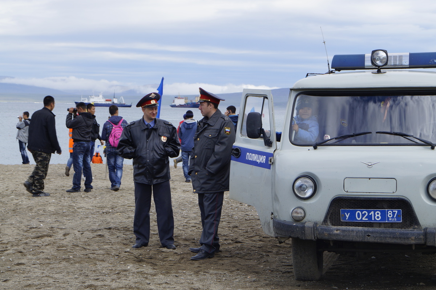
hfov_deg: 24.6
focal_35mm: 82
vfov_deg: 16.5
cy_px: 145
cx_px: 218
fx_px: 998
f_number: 11
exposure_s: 1/125
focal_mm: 55
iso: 100
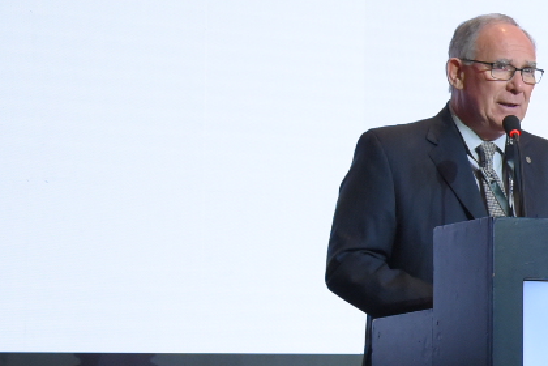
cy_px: 259
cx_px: 909
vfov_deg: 10.1
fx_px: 2055
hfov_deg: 13.9
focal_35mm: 135
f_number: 5.6
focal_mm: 35
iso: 3200
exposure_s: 1/100
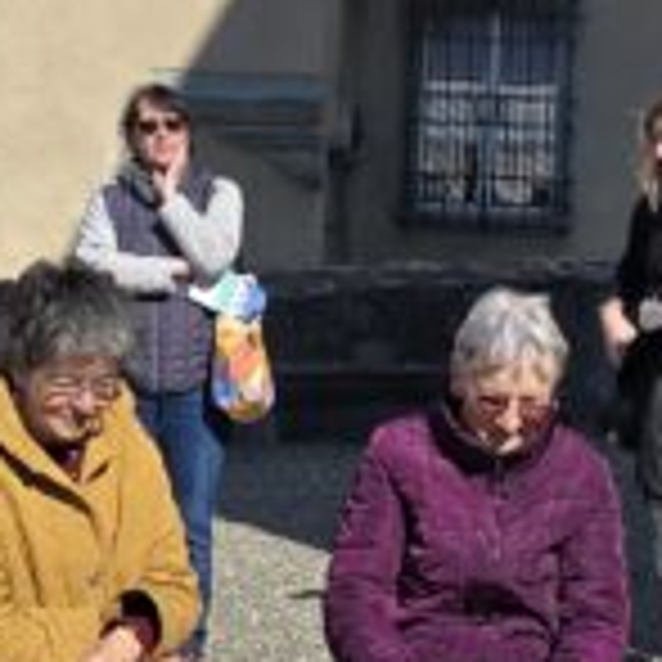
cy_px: 356
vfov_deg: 12.3
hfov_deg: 12.3
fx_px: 3072
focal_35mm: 142
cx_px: 261
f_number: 1.7
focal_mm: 6.3
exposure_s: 1/1235
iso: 12
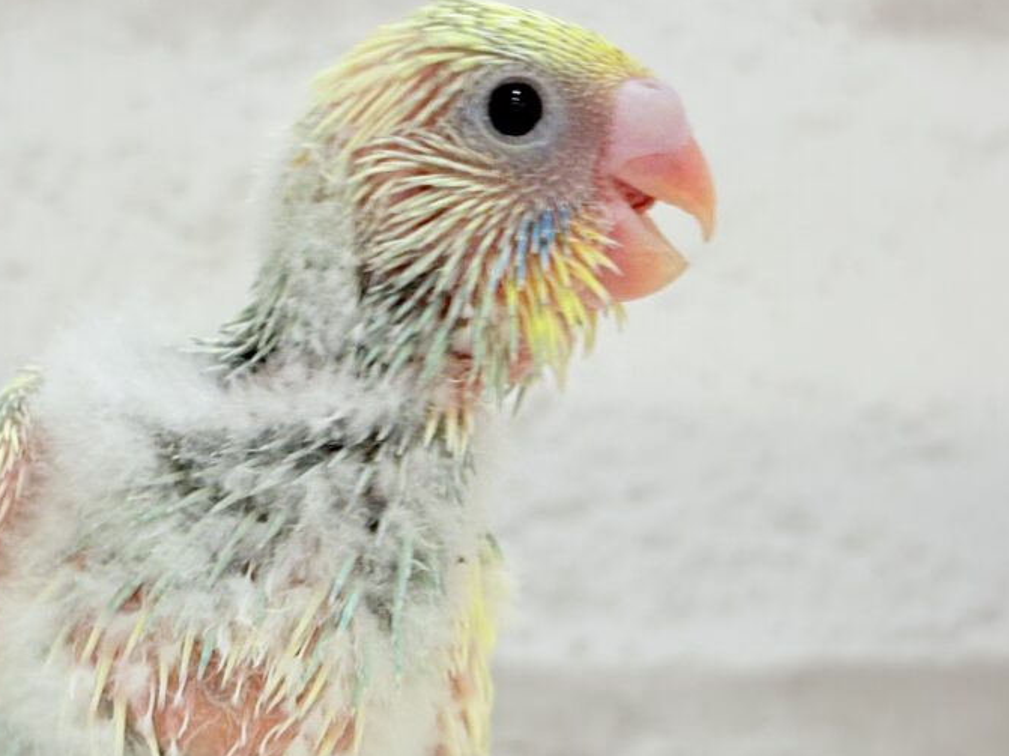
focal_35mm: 93
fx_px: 2710
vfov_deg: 15.9
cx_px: 305
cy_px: 476
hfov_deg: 21.0
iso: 64
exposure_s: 1/100
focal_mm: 5.96
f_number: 1.6
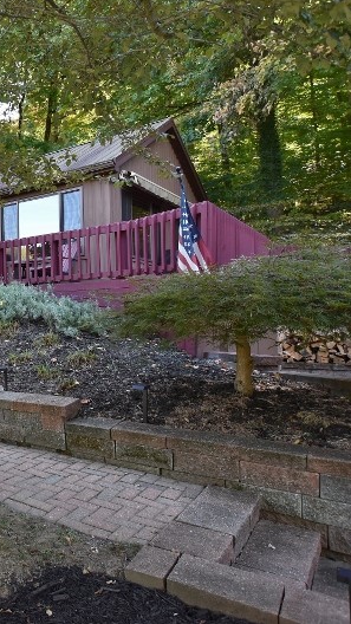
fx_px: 453
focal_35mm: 27
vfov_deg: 69.1
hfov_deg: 31.6
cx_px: -113
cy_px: 310
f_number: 5
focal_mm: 11.5
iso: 400
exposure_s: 1/100
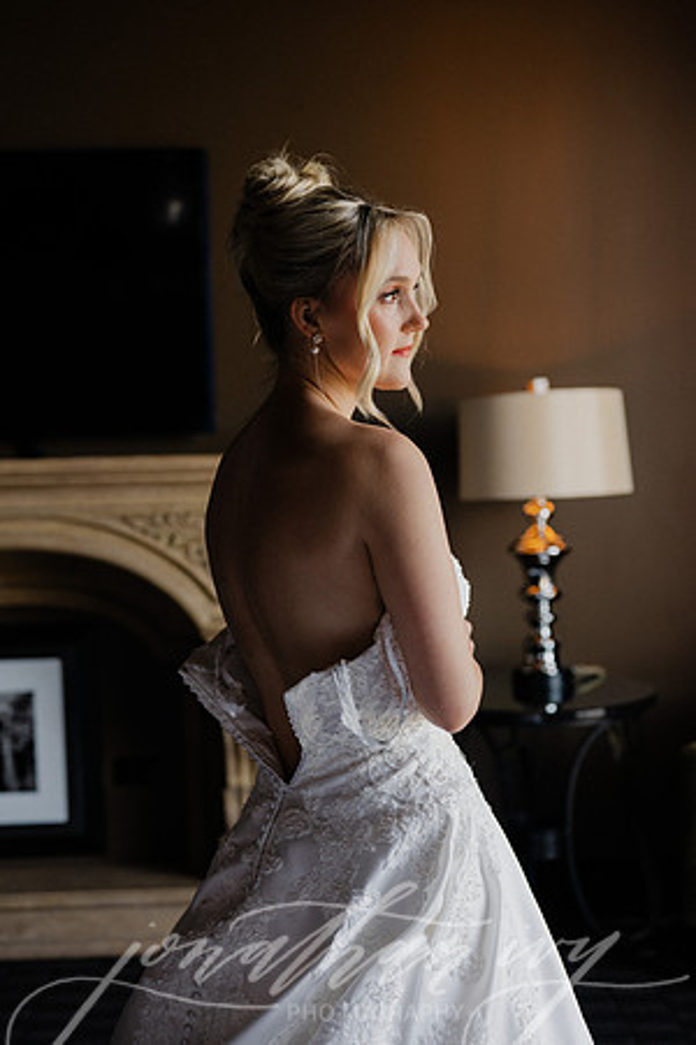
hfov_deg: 27.0
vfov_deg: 39.6
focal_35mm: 50
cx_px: 348
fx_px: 1450
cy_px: 522
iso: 800
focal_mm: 50
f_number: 2.8
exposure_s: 1/320
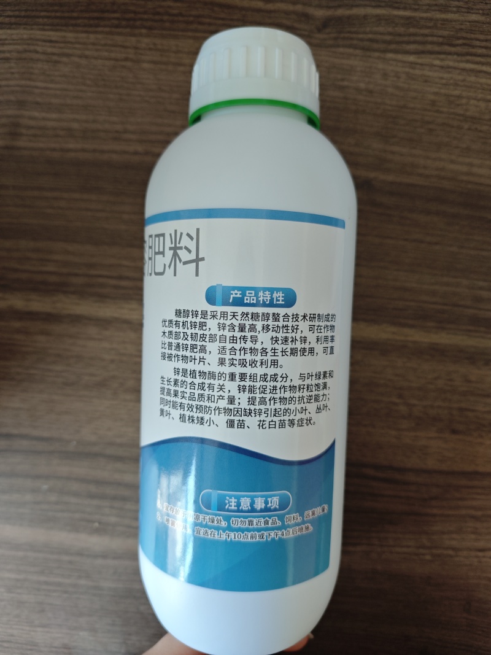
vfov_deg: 73.9
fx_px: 435
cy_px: 328
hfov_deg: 58.9
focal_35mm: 23
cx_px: 246
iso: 200
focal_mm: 6.55
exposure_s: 1/100
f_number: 1.6
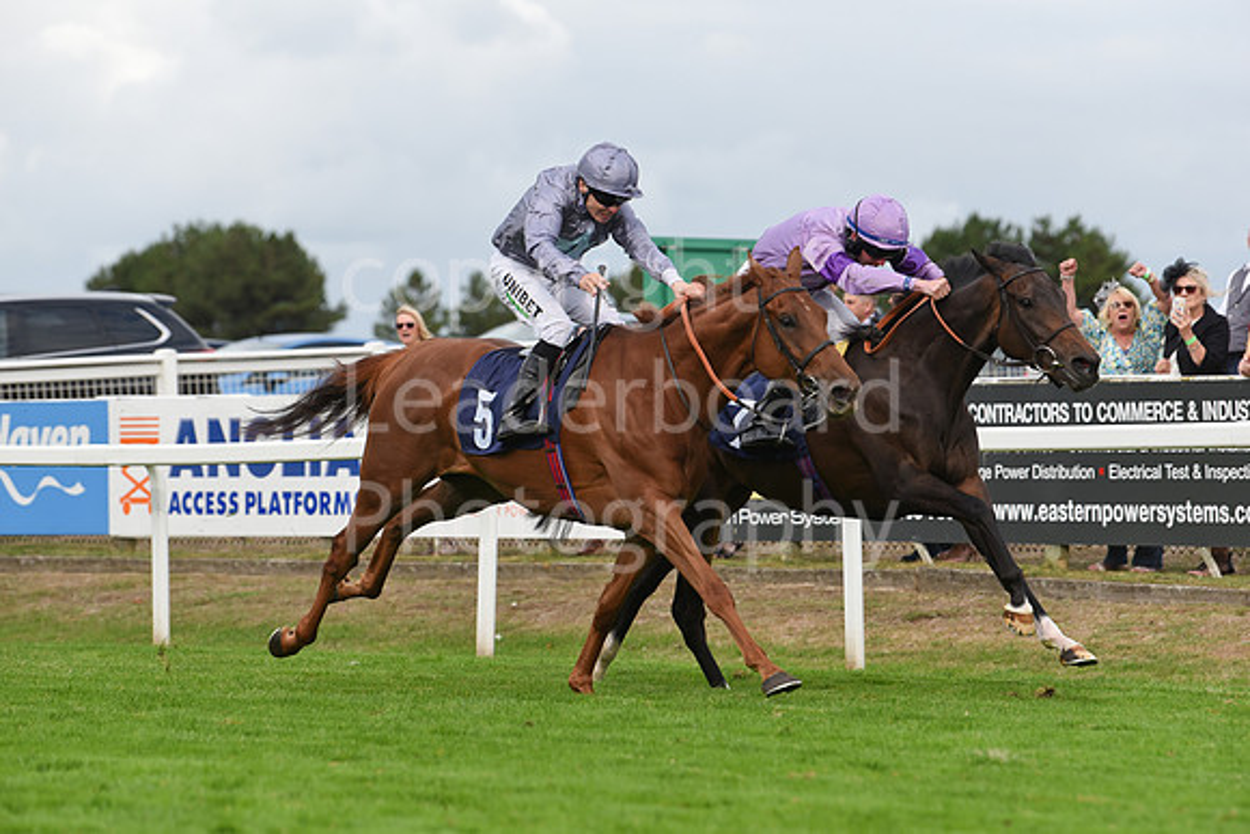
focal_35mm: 200
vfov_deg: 6.9
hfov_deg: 10.3
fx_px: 6946
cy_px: 417
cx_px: 625
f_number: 5
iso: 1000
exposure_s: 1/4000
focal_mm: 200
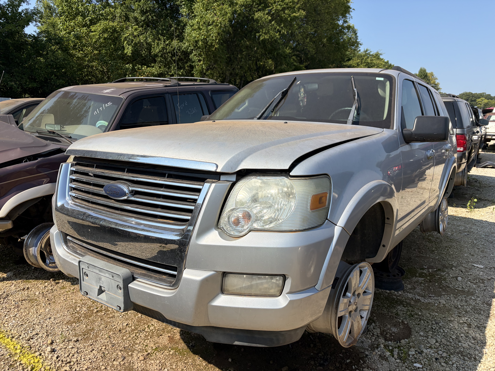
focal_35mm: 26
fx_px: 372
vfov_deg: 53.1
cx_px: 248
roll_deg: -2.7
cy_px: 186
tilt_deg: -9.2
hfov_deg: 67.3
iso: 64
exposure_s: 1/5814
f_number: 1.6
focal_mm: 5.96
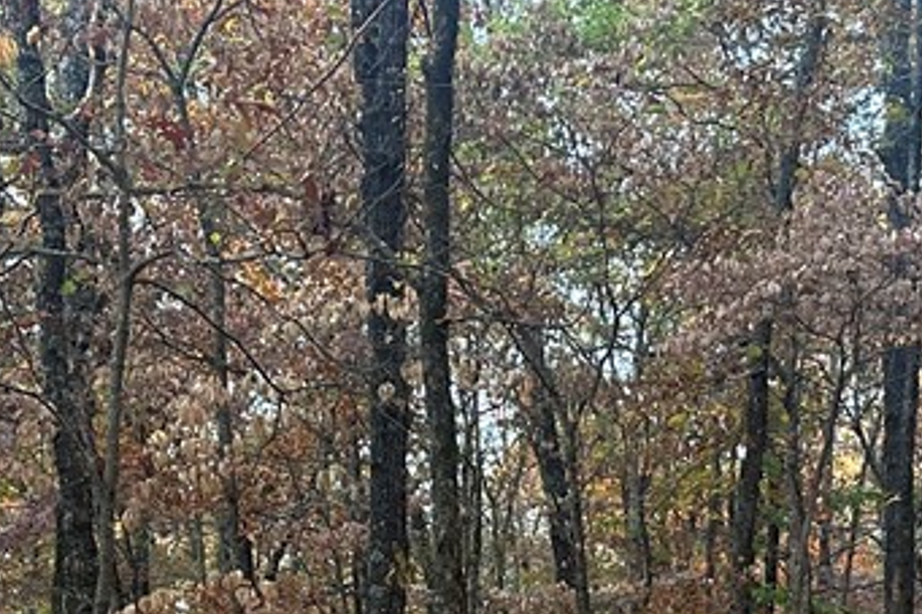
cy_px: 995
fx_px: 1920
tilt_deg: -5.8
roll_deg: -3.1
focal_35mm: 75
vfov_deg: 16.2
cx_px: 608
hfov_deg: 26.9
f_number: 1.78
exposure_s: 1/72
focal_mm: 6.86
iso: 250
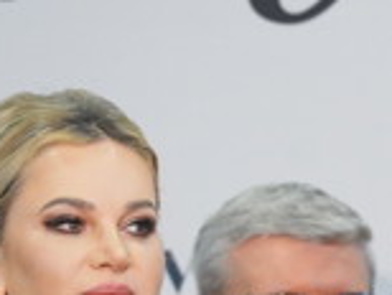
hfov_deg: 2.4
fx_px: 9459
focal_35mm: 834
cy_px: 417
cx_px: 517
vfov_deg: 1.8
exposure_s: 1/200
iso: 4000
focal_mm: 194
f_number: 4.5
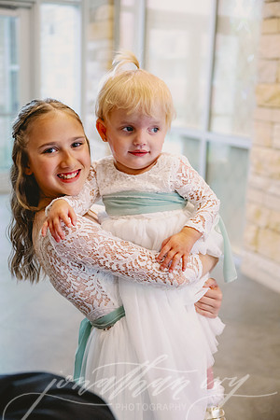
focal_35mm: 44
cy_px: 210
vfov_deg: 44.5
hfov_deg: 30.5
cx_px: 140
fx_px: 513
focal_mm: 44
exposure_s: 1/400
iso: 2000
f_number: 2.8
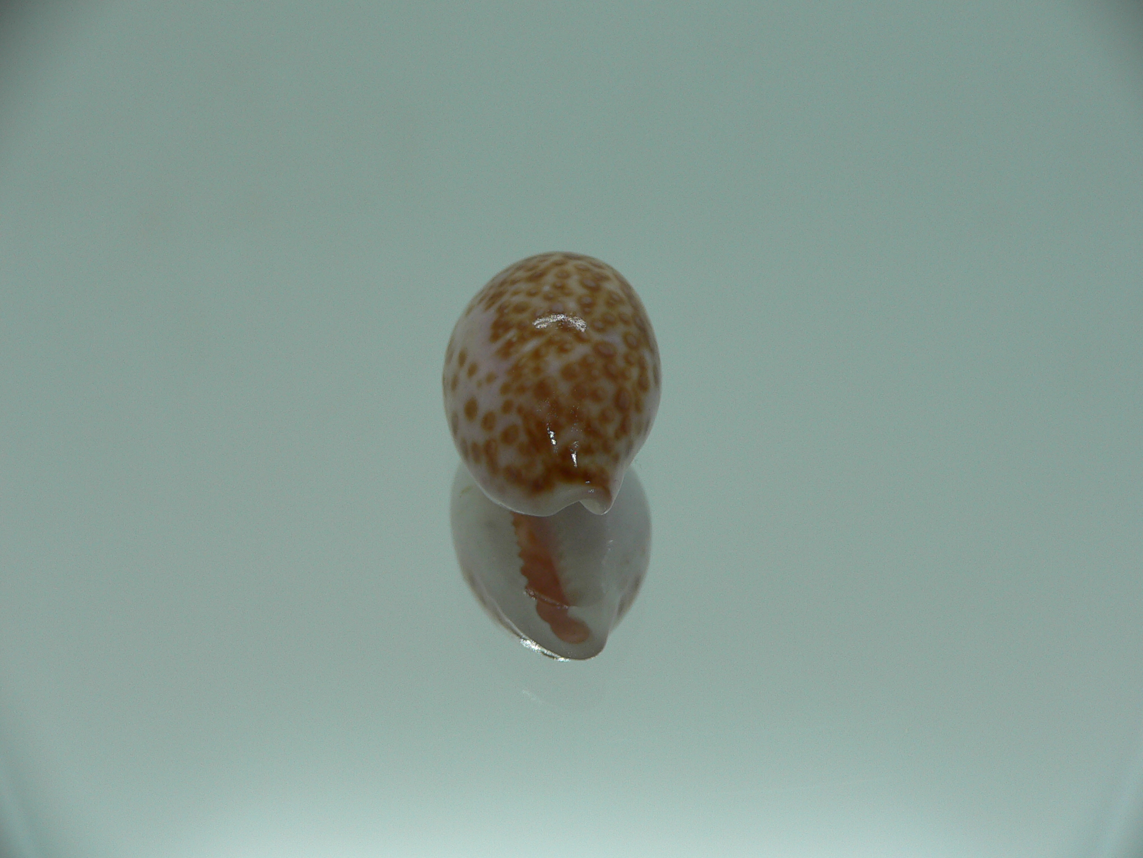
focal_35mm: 35
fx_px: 1156
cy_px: 429
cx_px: 572
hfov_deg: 52.6
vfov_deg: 40.7
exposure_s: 1/60
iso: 80
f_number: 2.8
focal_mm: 4.6
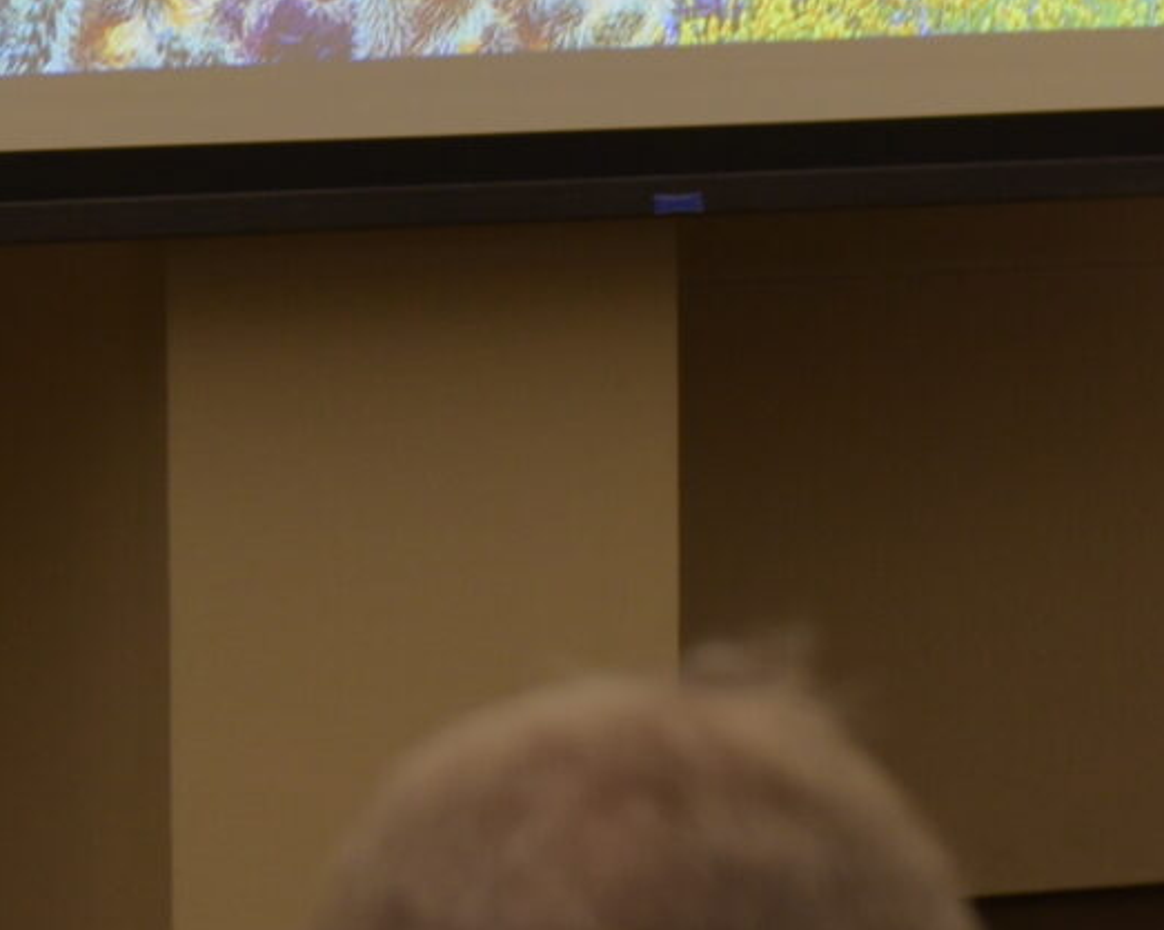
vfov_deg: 5.6
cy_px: -457
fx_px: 9505
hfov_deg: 6.8
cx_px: -966
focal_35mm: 276
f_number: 5
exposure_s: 1/60
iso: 800
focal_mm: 60
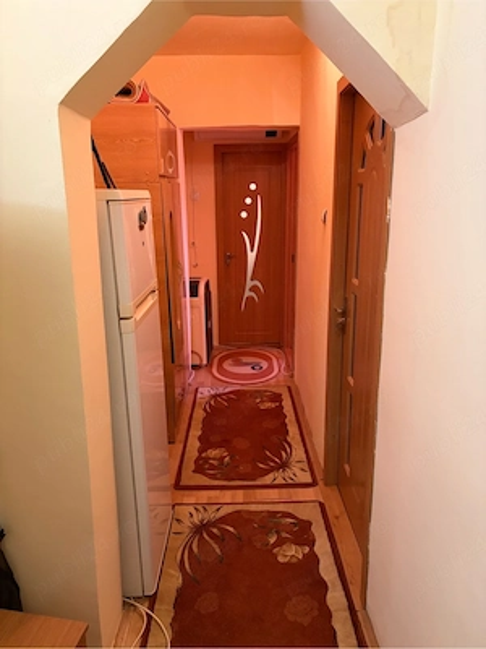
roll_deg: +0.1
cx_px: 243
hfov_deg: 53.1
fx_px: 487
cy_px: 324
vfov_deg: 67.3
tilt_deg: -14.1
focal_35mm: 26
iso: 500
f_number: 1.6
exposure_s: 1/50
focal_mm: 5.96
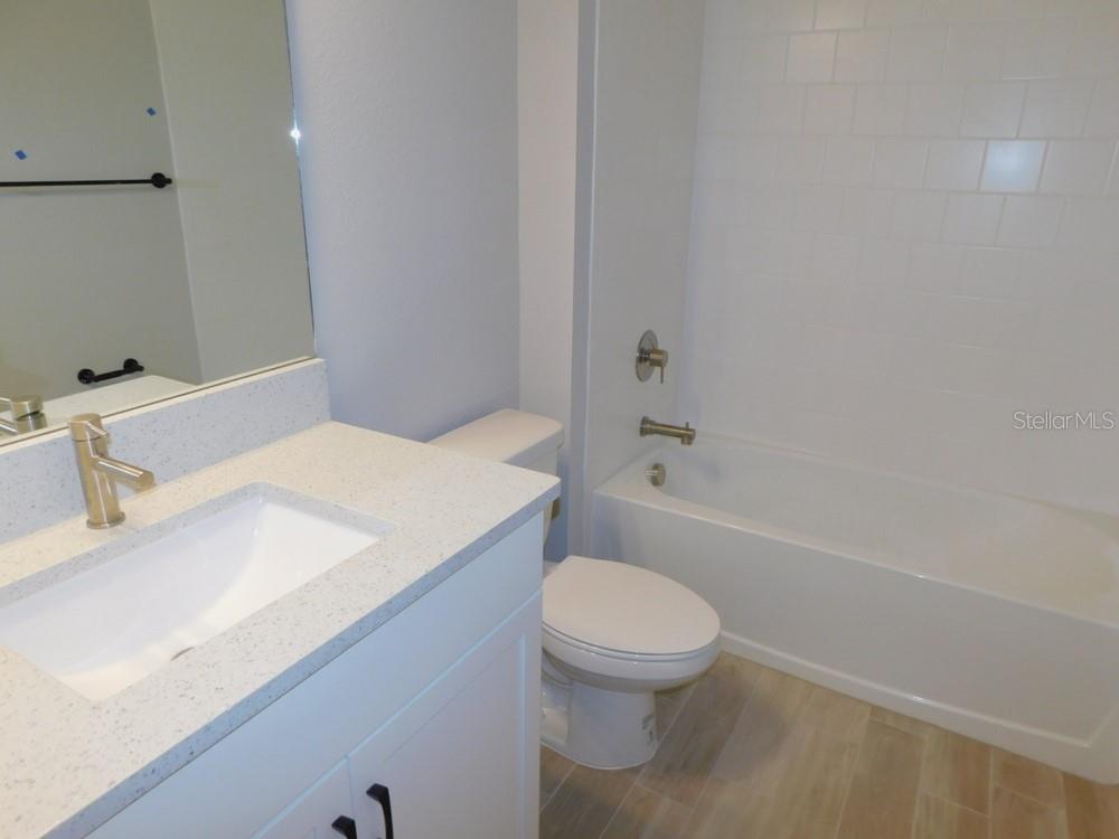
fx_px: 744
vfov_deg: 58.9
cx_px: 560
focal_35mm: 23
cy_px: 420
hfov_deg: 73.9
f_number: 3
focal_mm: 4
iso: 140
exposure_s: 1/30
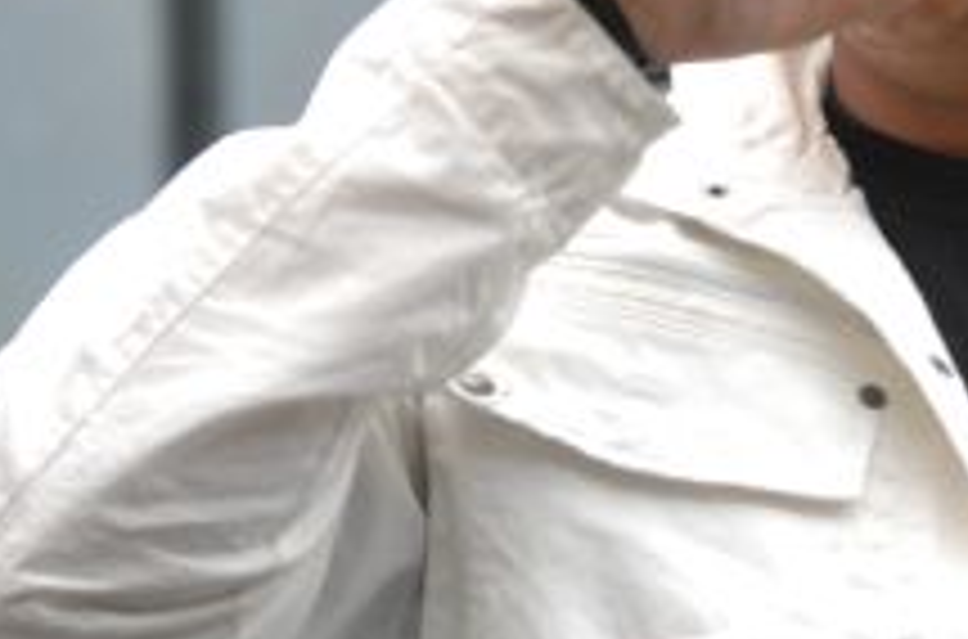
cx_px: 783
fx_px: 8526
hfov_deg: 6.5
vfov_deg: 4.3
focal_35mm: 318
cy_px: 45
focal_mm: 100
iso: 640
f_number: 4
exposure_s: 1/250
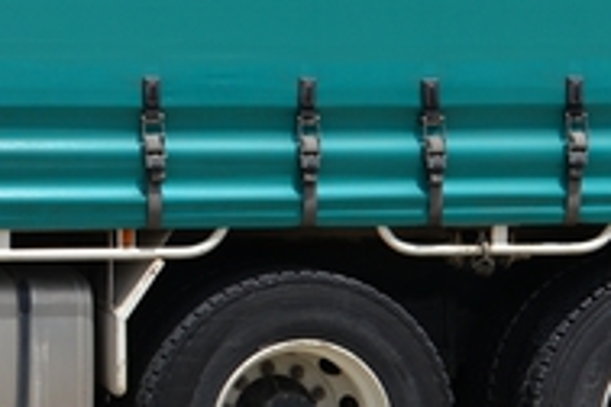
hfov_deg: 17.5
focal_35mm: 109
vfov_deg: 12.5
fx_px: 1850
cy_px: 90
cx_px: -210
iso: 100
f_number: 8
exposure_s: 1/250
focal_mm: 20
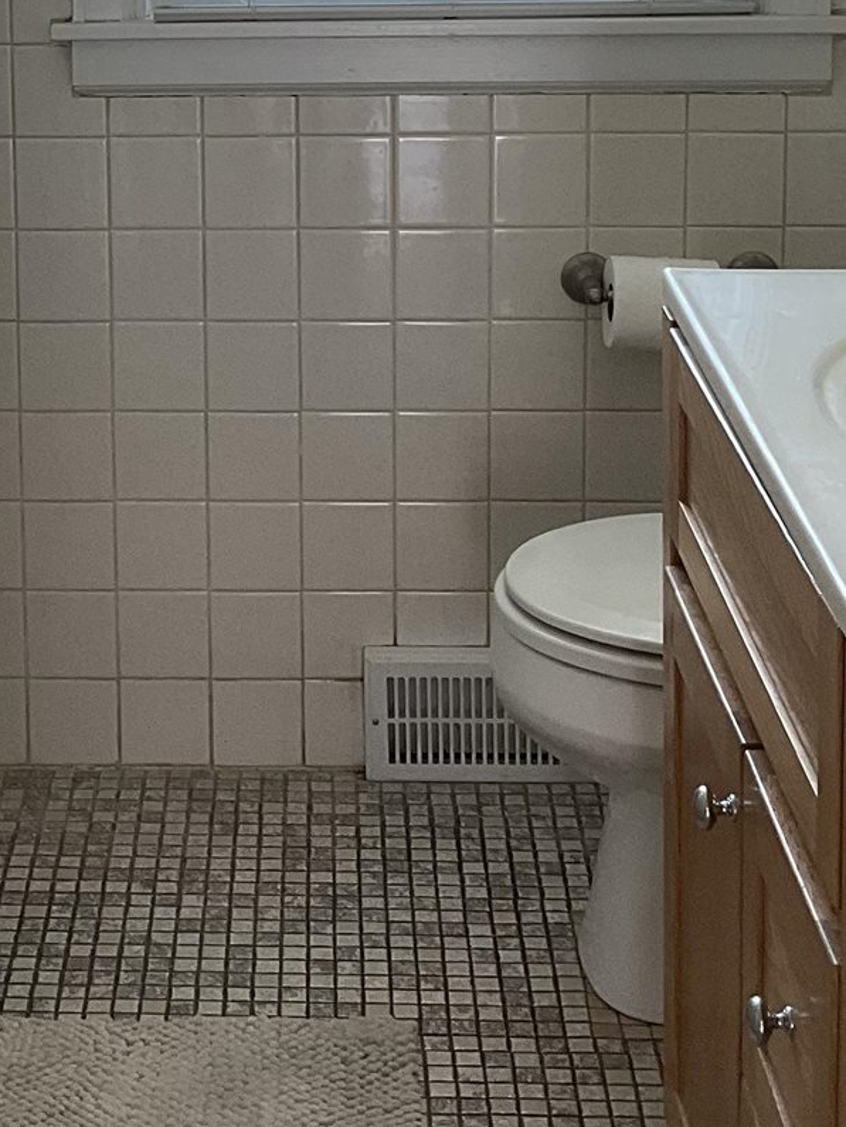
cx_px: 133
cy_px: 60
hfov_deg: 17.4
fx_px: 2735
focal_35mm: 84
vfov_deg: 22.6
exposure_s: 1/60
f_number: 1.8
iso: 40
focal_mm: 3
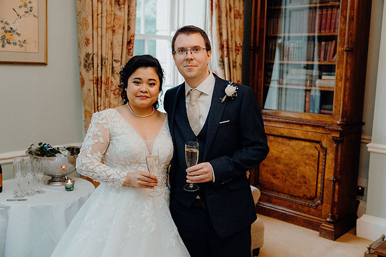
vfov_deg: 31.9
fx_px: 450
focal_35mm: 42
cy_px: 128
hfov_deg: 46.4
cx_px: 193
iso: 6400
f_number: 3.5
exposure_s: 1/160
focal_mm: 42
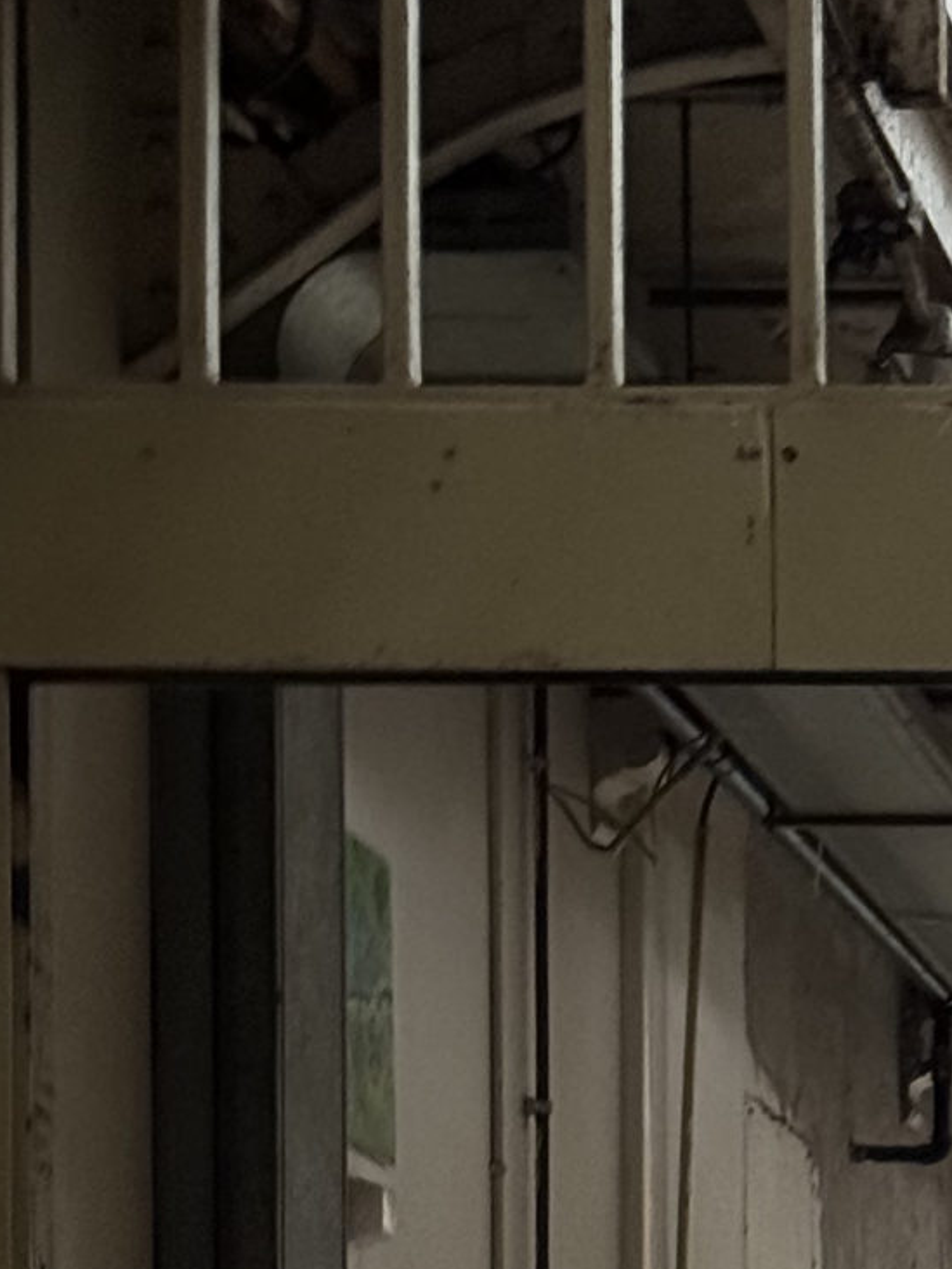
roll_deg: -0.4
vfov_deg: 11.3
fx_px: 6155
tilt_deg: +0.0
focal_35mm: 168
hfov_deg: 8.6
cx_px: 1618
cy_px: 1934
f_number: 1.78
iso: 640
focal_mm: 6.76
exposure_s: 1/30
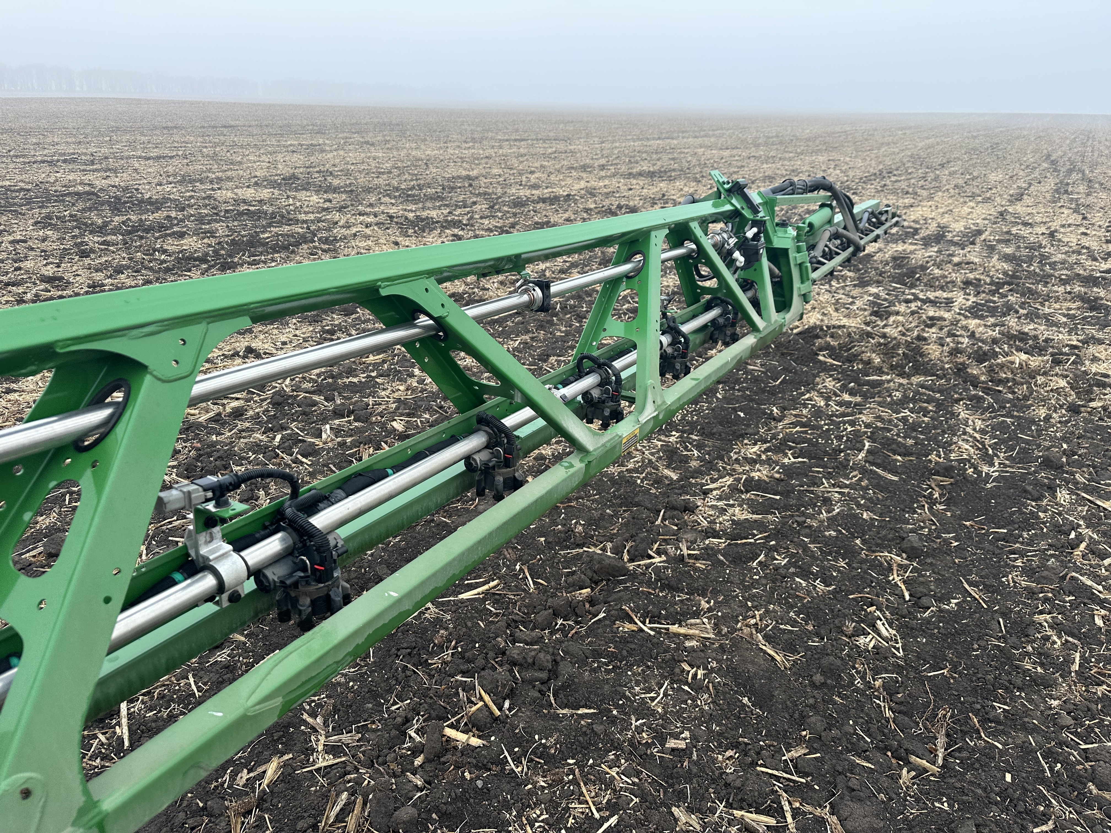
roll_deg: +2.1
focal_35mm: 24
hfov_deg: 71.6
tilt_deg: -24.4
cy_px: 416
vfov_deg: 56.8
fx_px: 770
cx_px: 556
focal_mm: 6.86
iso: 80
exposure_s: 1/435
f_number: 1.78
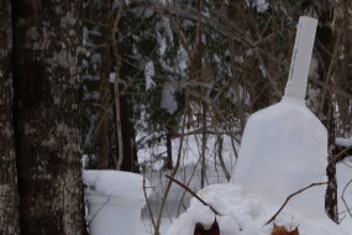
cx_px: 209
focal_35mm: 206
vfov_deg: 6.5
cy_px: 458
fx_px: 2014
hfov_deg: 10.0
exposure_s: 1/100
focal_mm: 35
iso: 100
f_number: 11
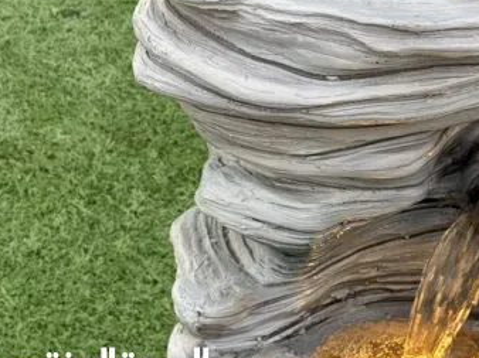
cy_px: 143
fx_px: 1258
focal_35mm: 91
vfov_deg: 16.2
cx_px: 422
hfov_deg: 21.1
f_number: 1.78
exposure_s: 1/100
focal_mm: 6.76
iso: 100
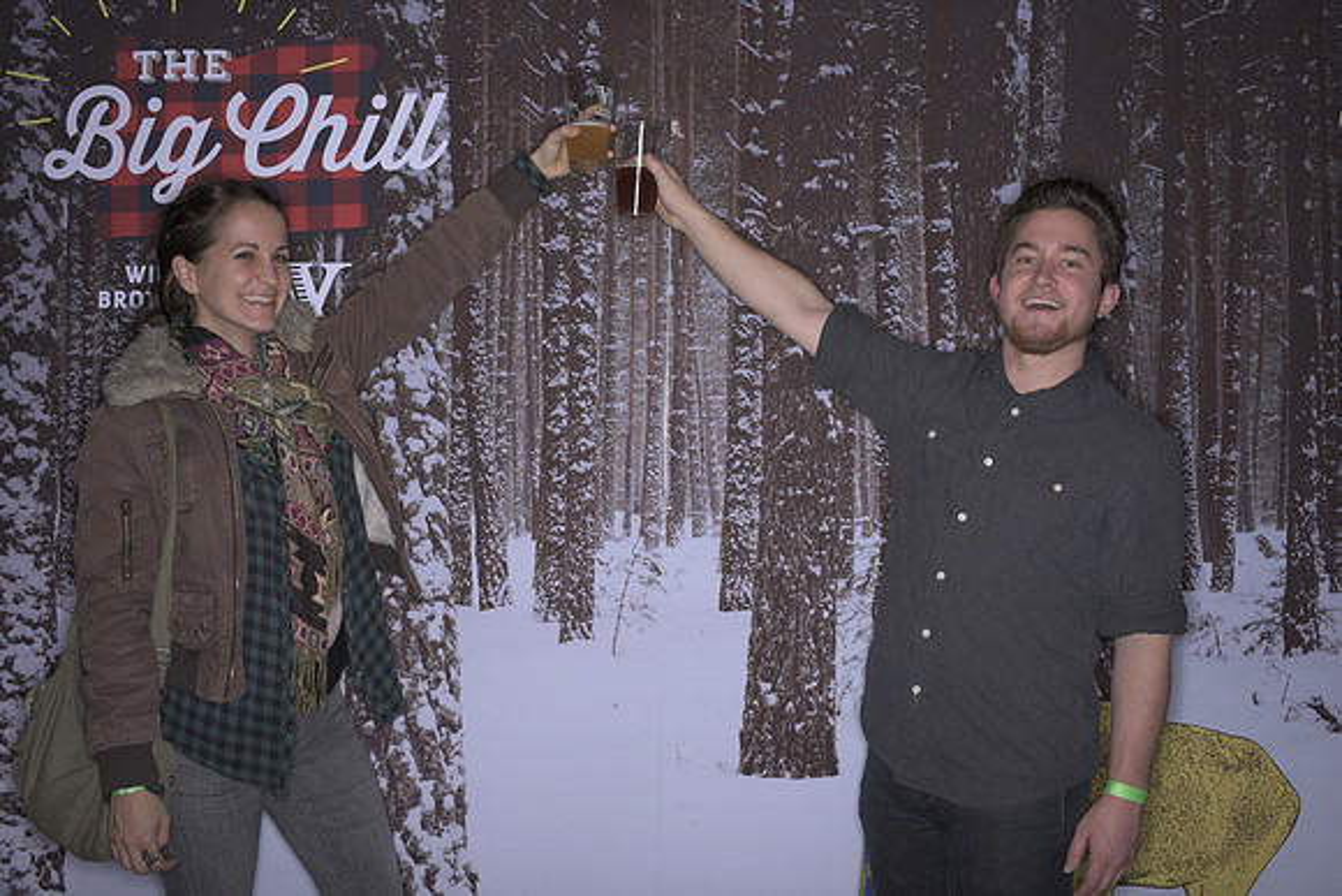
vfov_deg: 37.9
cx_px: 671
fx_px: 1305
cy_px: 448
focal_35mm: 35
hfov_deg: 54.4
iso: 64
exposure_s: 1/250
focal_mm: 35
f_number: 11
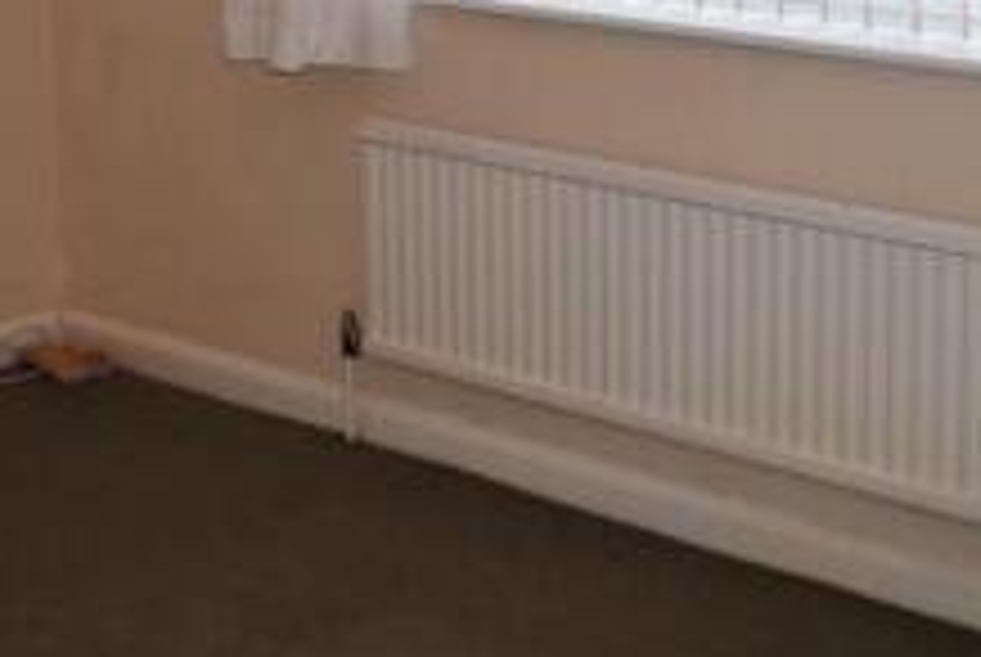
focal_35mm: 81
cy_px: -146
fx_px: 2210
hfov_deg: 24.8
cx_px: 272
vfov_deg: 16.2
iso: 200
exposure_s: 1/60
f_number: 3.5
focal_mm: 18
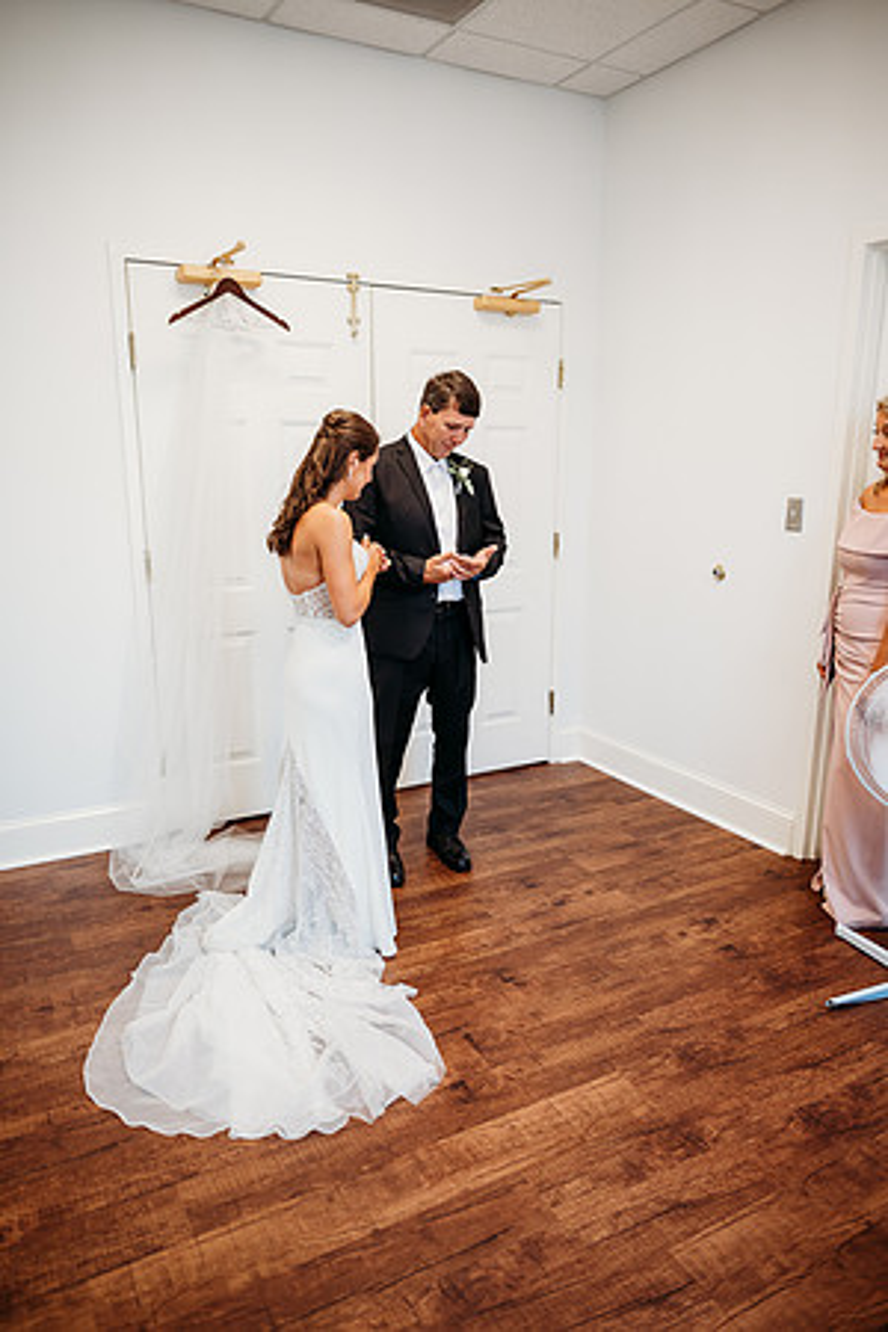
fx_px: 888
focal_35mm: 24
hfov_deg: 53.1
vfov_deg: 73.7
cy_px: 666
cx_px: 444
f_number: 2.5
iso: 320
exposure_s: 1/160
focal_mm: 24
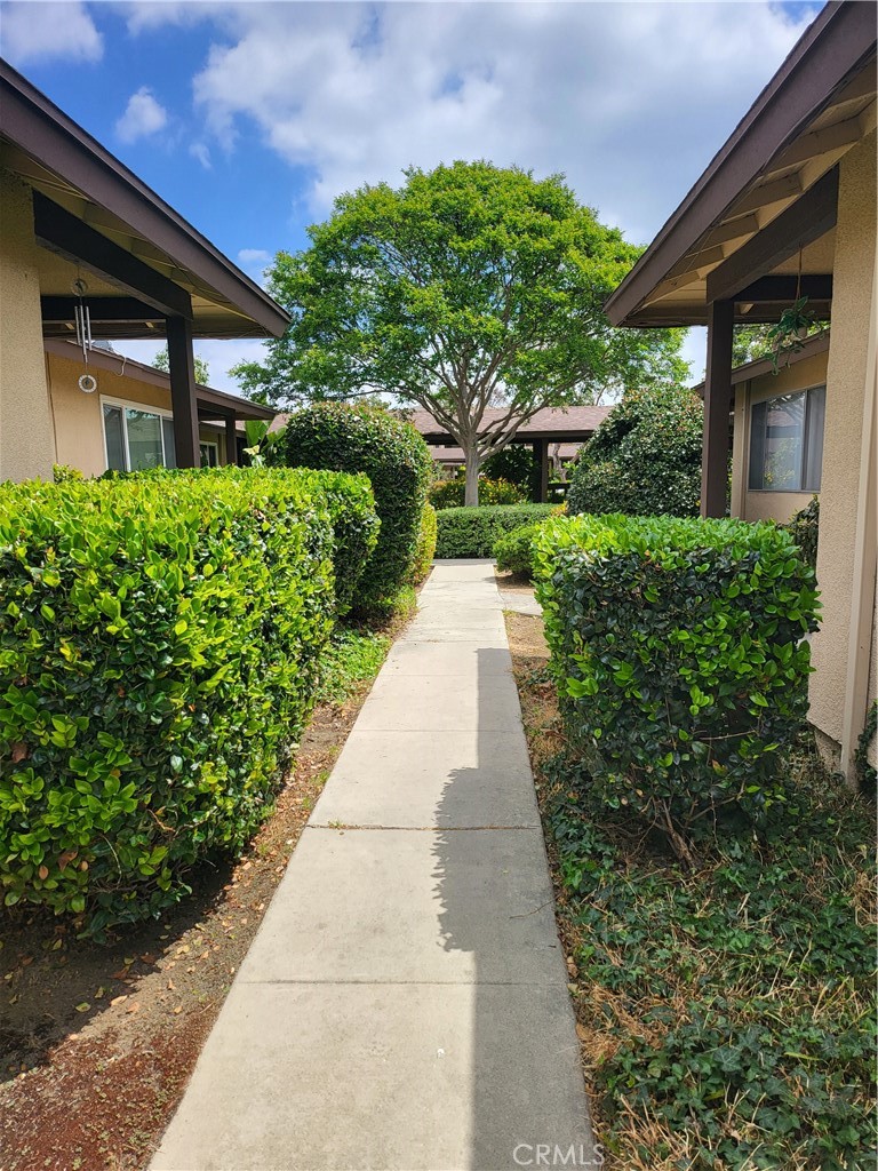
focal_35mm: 24
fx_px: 812
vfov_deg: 71.6
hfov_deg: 56.8
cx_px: 439
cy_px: 586
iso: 40
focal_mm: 5
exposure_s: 1/2371
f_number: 1.8
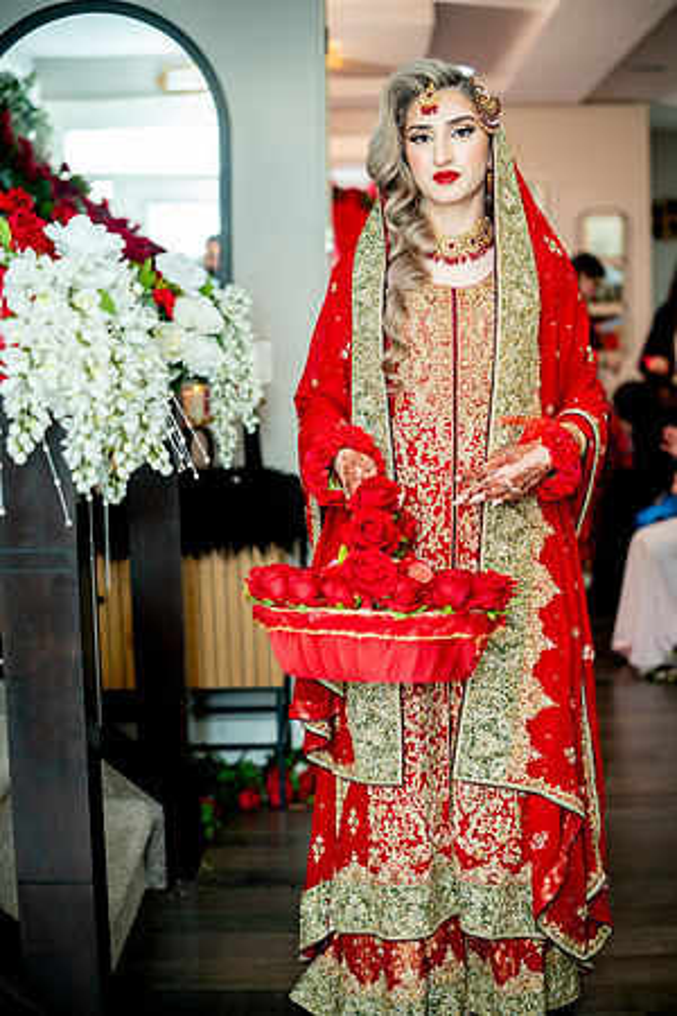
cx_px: 338
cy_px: 508
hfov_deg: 27.0
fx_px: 1410
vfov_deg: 39.6
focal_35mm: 50
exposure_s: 1/200
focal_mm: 50
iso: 800
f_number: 2
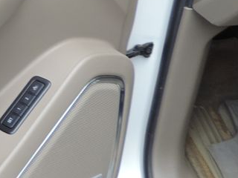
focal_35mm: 96
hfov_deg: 16.8
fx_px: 660
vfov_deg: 15.4
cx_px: -196
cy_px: 72
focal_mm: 4.3
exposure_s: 1/100
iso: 80
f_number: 3
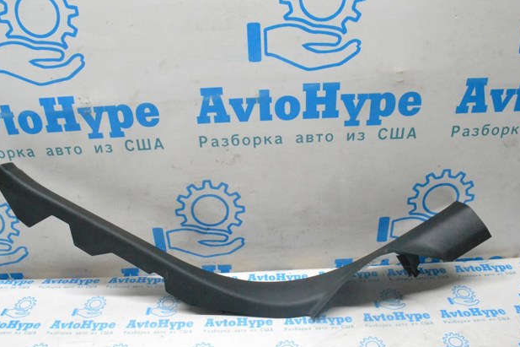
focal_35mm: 28
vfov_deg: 46.4
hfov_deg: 65.5
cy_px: 179
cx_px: 255
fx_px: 404
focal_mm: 18
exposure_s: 1/125
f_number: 10
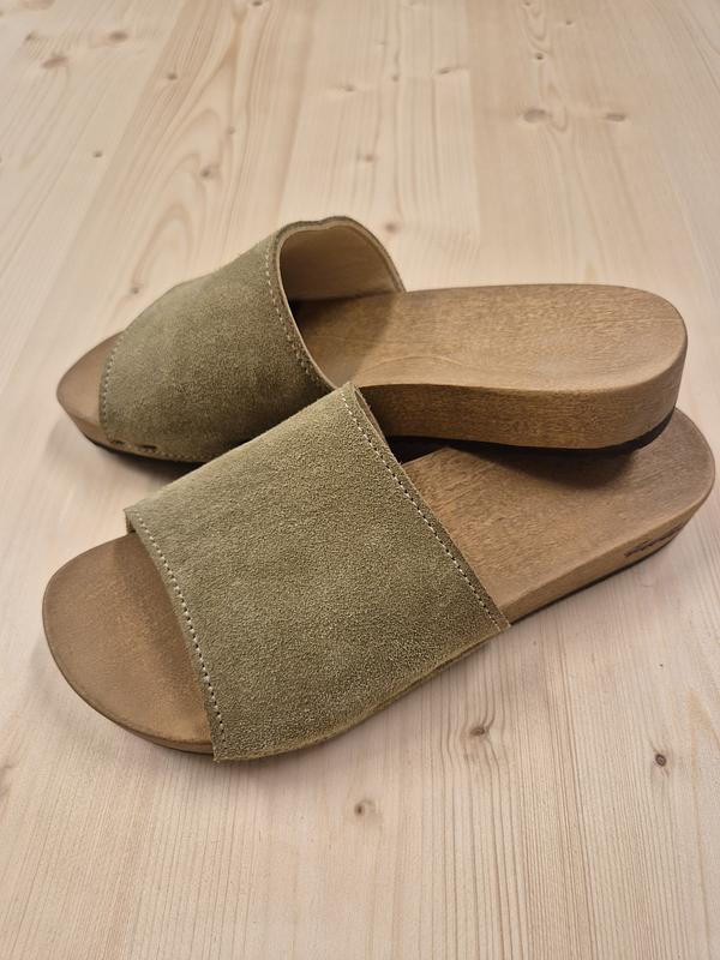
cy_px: 480
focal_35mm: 23
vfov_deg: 73.9
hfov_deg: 58.9
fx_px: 638
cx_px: 360
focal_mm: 5.4
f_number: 1.8
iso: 160
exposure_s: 1/100
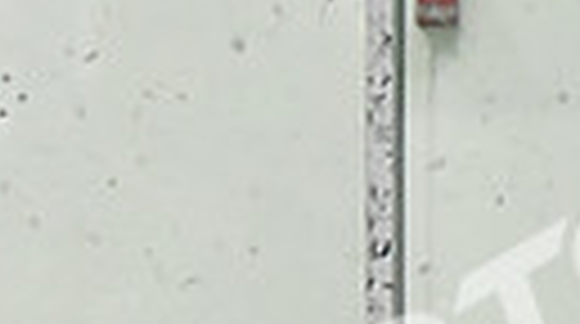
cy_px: 722
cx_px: -265
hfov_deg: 1.6
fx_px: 20647
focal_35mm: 1345
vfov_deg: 0.9
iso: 6400
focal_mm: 190
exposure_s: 1/1600
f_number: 2.8
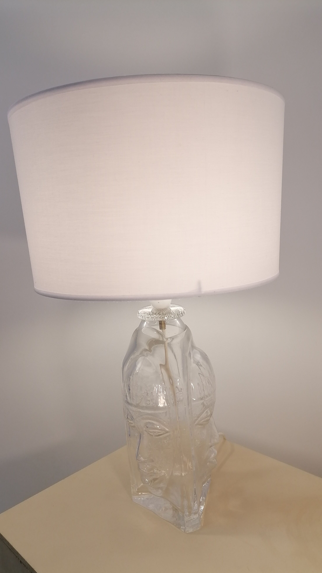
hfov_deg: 40.2
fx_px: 440
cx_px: 172
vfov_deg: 66.1
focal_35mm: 29
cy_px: 290
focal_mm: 5.4
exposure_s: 1/50
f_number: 1.8
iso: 50
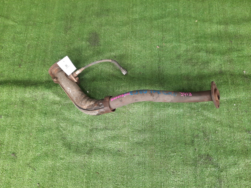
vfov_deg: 54.9
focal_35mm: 25
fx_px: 181
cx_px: 126
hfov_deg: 69.4
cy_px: 94
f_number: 2
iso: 190
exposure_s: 1/50
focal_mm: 4.6
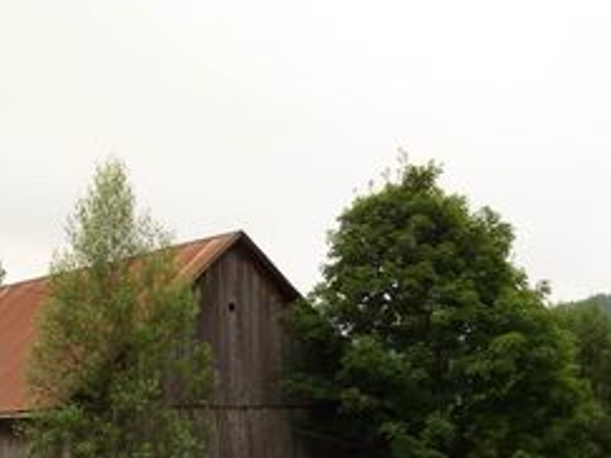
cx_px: 297
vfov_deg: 19.4
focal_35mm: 74
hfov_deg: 26.3
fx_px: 1306
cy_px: 449
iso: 69
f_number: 2.8
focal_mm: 5.85
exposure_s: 1/250
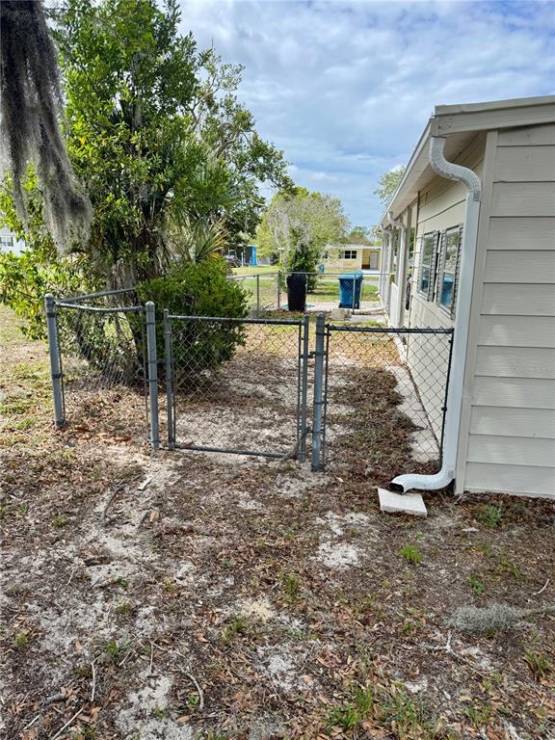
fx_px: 513
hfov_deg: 56.8
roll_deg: -0.4
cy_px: 370
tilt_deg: -13.2
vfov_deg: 71.6
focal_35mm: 24
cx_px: 278
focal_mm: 6.76
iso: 80
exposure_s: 1/2252
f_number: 1.78
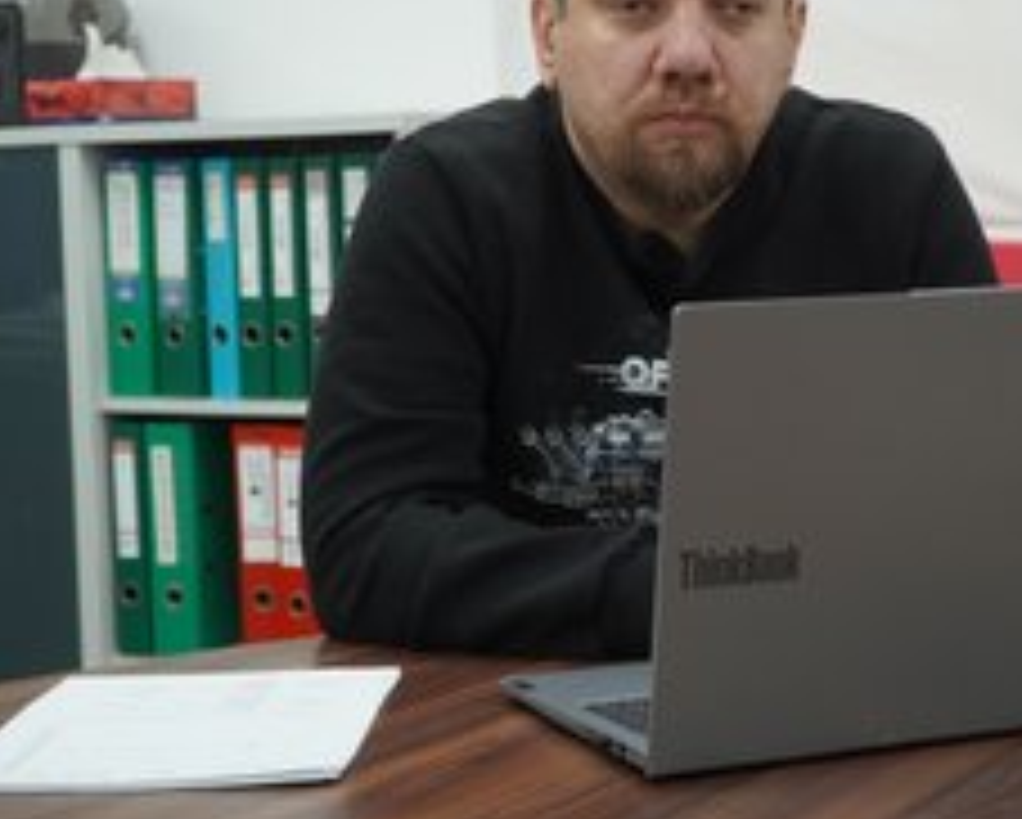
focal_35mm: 72
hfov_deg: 26.2
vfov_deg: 21.3
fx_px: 2174
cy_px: 304
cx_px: 752
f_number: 4
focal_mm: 29
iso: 500
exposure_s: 1/160
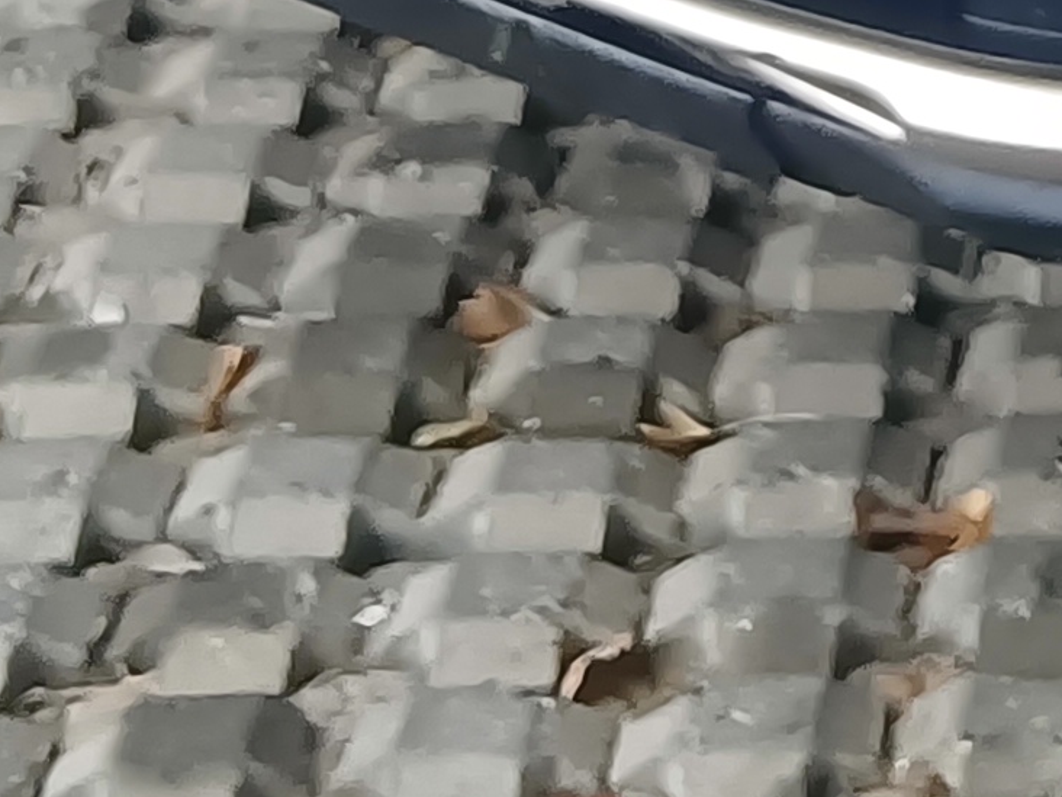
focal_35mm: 170
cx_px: 2108
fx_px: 5216
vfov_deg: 8.0
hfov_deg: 10.7
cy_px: -1186
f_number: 1.9
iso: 602
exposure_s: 1/100
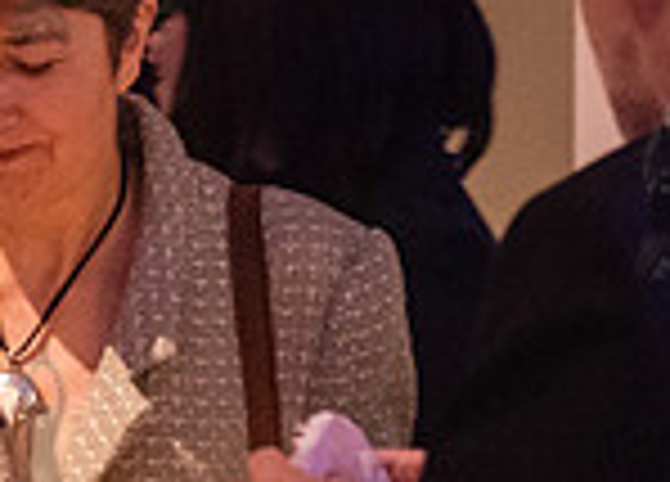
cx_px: -189
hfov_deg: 4.3
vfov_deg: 3.1
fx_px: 8826
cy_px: 490
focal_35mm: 463
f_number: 3.5
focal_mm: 100
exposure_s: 1/100
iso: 8000
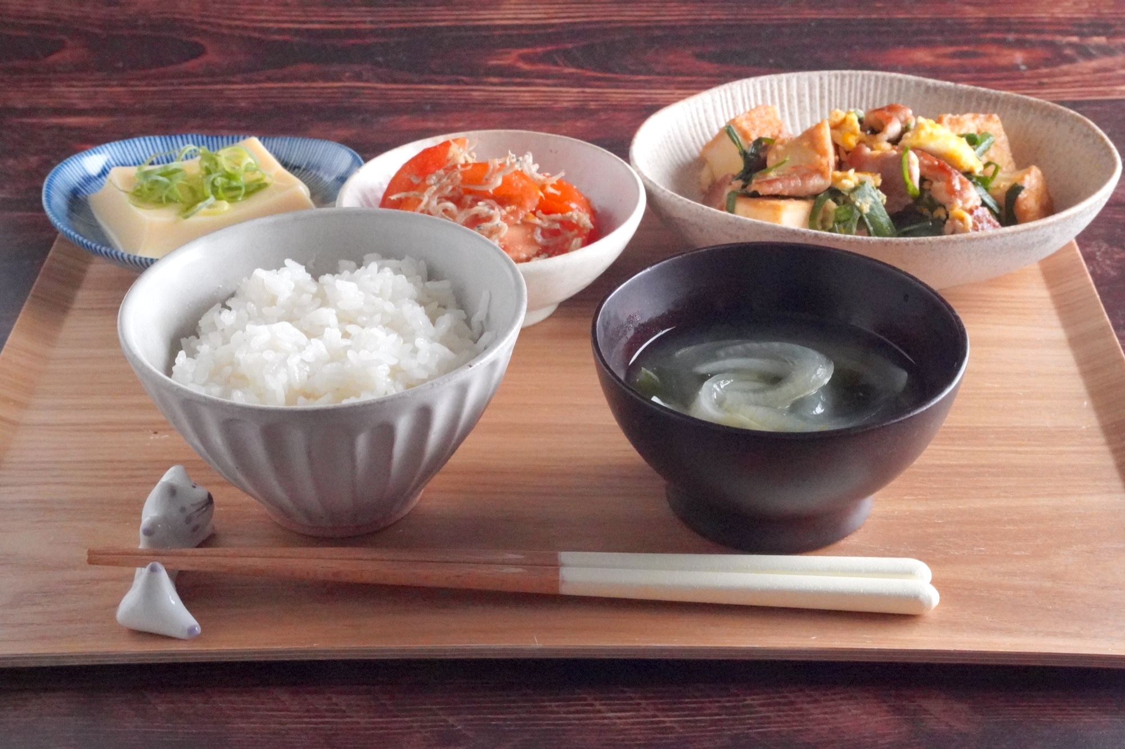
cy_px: 374
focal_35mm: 63
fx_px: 1965
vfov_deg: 21.6
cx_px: 562
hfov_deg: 31.9
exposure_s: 1/50
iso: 40000
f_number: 22
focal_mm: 62.9
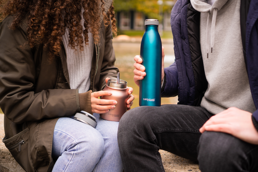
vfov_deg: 25.8
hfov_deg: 37.9
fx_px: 376
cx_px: 129
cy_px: 86
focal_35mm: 52
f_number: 2.2
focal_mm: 35
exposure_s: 1/400
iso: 200
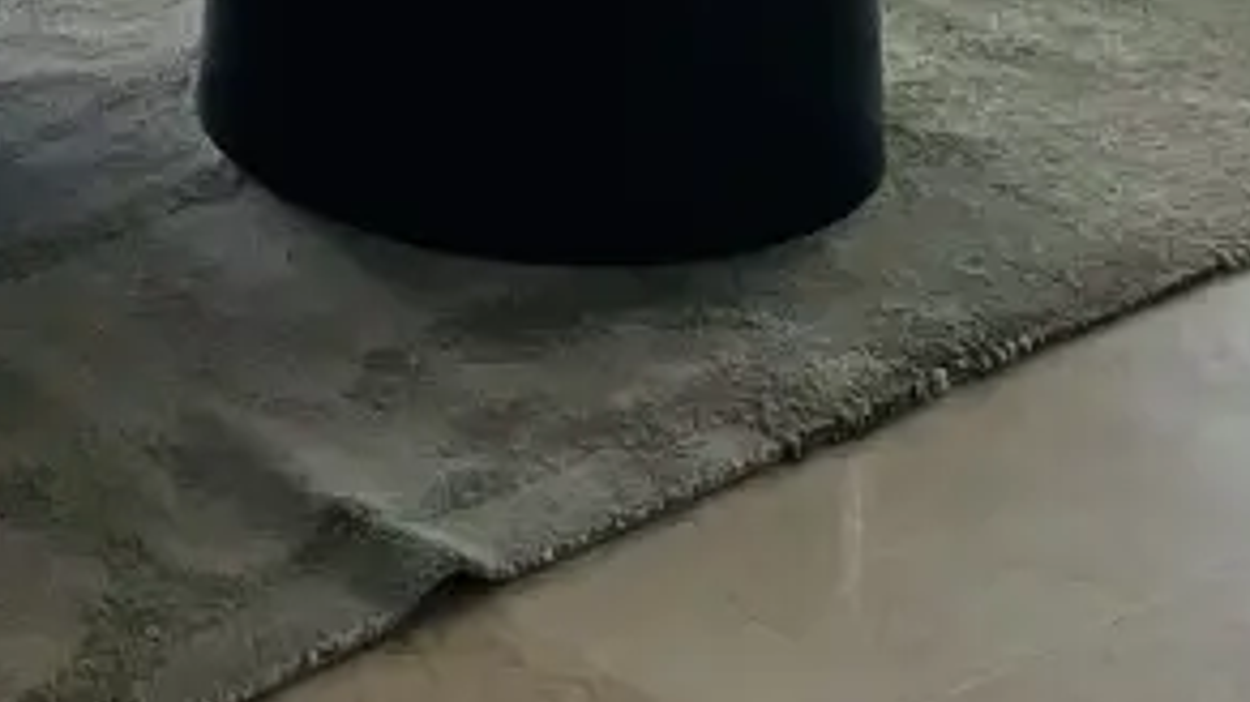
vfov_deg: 5.7
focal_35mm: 186
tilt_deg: -3.3
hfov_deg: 11.3
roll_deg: -0.5
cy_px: -1990
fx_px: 6163
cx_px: -334
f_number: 1.6
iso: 32
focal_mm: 4.2
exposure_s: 1/1742
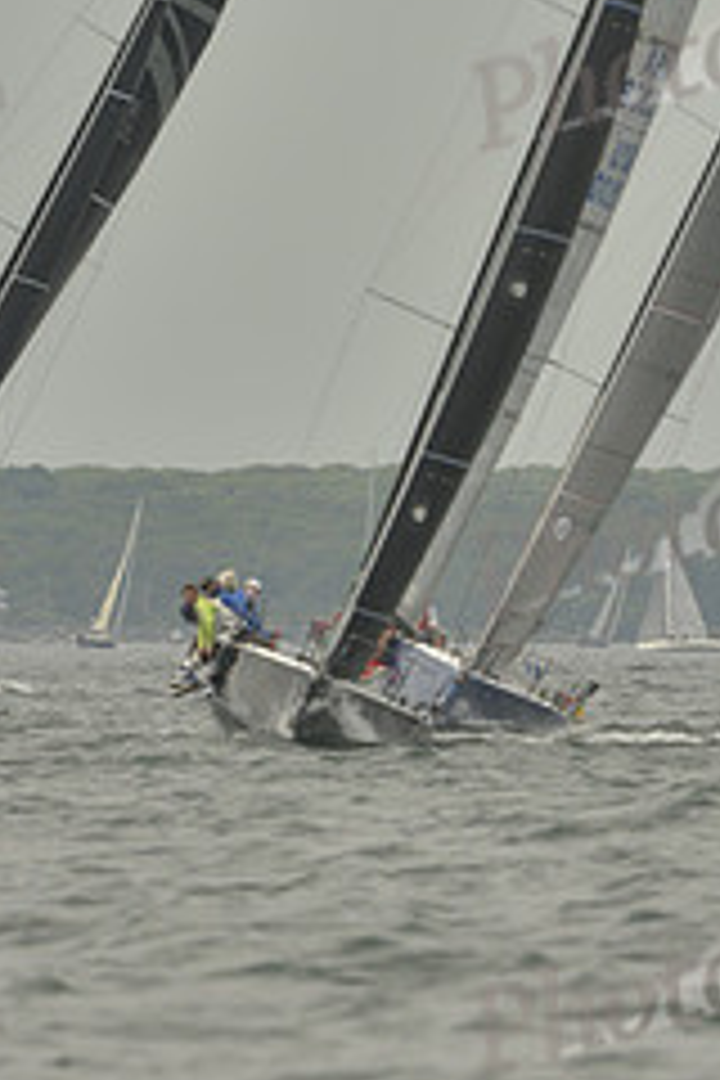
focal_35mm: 966
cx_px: 241
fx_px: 28978
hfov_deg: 1.4
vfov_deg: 2.1
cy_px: 333
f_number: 9
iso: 280
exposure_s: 1/1000
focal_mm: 400
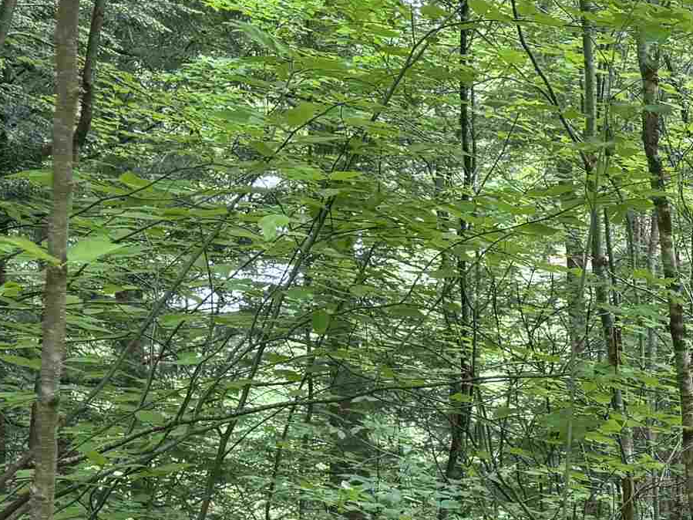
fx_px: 1641
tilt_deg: -4.8
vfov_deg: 17.7
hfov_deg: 20.8
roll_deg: +0.7
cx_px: 991
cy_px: 476
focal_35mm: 82
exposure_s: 1/121
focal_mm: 6.76
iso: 160
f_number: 1.78
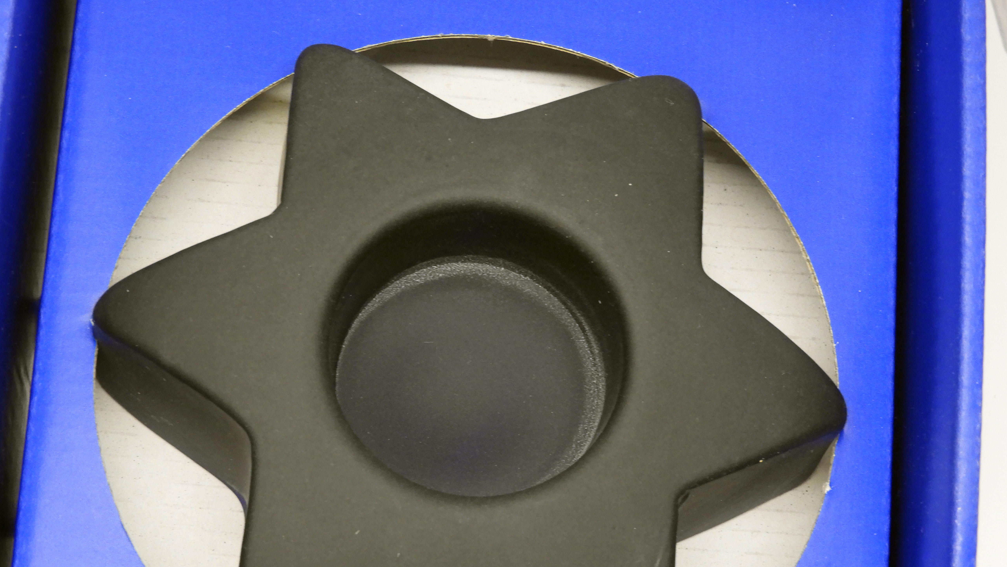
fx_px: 3071
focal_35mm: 115
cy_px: 357
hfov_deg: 18.6
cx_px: 505
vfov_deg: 10.5
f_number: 4.8
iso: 450
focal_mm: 18.8
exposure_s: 1/15
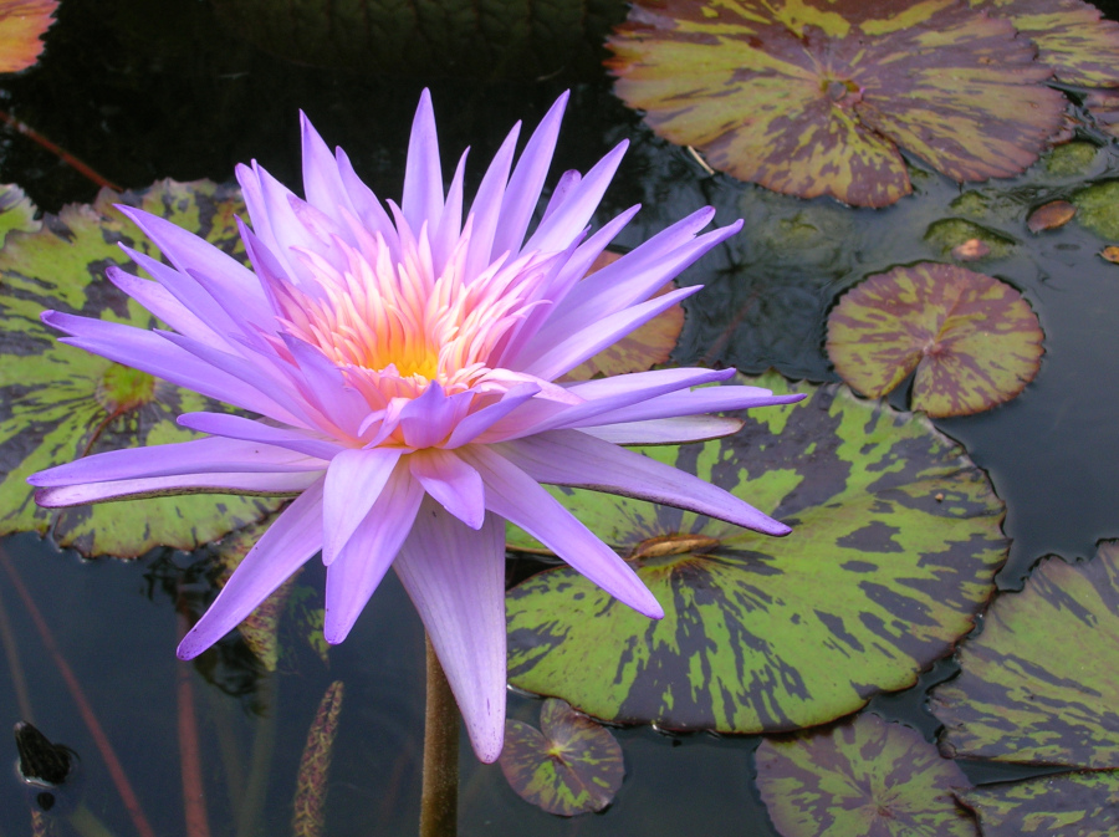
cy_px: 418
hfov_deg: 38.2
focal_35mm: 50
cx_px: 560
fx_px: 1615
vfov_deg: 29.1
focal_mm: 8.4
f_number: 5.6
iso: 50
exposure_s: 1/123
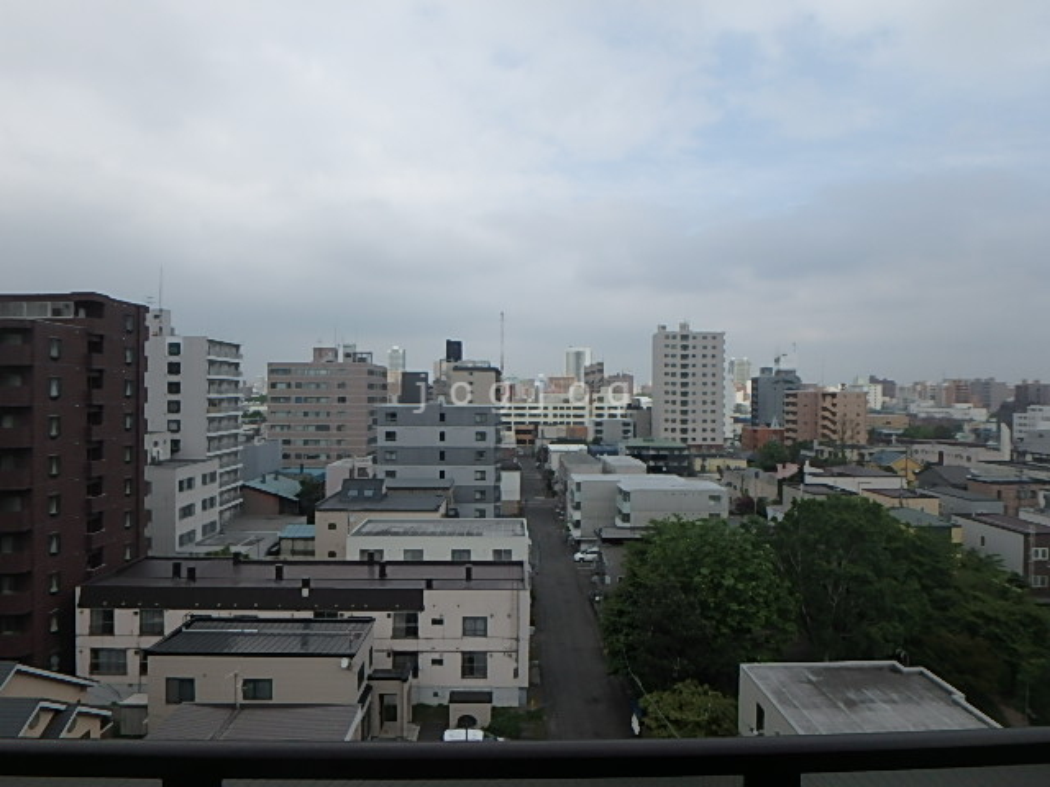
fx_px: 637
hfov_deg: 79.0
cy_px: 394
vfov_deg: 63.4
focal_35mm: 21
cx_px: 525
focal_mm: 3.7
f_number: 3.5
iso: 125
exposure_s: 1/1250
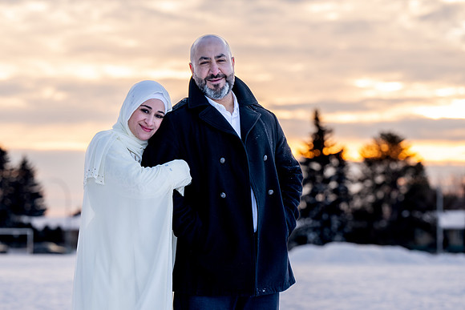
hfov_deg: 12.8
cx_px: 232
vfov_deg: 8.6
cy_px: 155
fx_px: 2067
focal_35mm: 160
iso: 100
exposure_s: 1/125
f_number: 5.6
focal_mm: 160
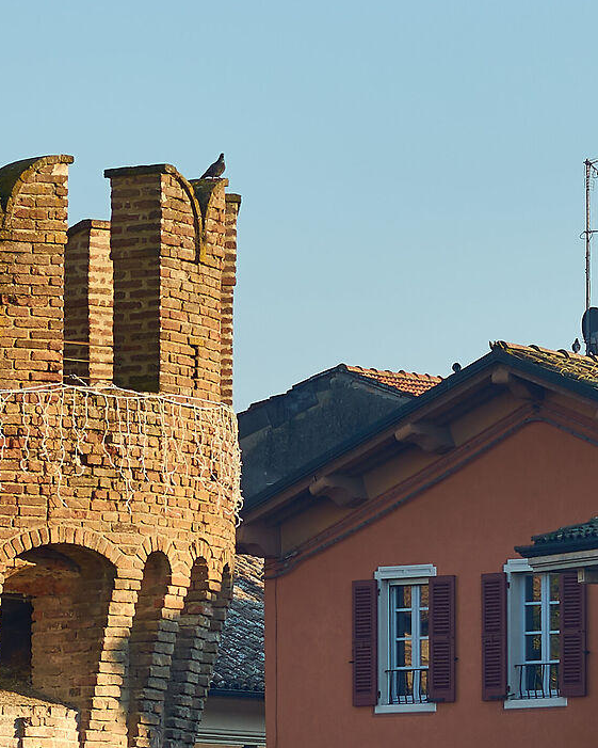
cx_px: 804
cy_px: 846
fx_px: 8516
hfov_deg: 4.0
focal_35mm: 385
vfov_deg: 5.0
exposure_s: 1/200
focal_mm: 80
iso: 100
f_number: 5.6
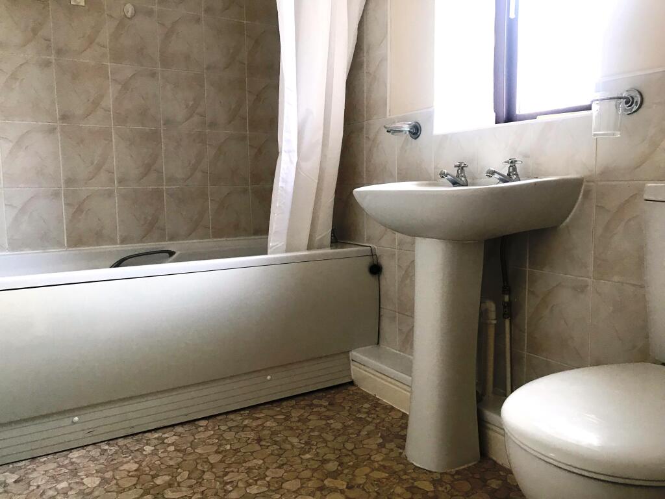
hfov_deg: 63.4
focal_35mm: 28
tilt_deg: -5.8
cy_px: 250
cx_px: 332
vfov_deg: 49.7
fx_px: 538
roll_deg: +0.1
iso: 32
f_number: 1.8
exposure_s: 1/33
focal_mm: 3.99
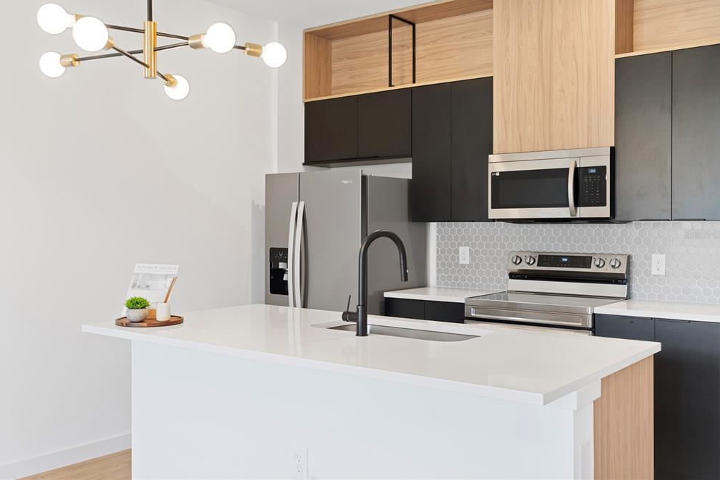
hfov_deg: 53.1
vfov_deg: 36.9
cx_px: 355
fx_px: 720
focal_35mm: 36
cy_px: 234
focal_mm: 35
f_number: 9
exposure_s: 1/1.25
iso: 100
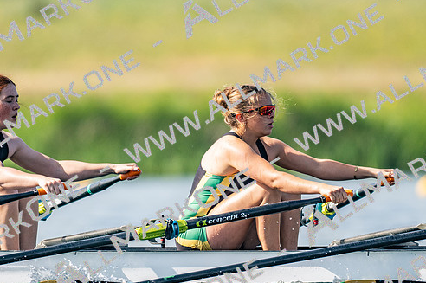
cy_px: 165
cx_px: 230
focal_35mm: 1062
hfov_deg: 1.9
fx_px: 12554
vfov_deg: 1.3
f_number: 4
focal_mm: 600
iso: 200
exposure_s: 1/2500
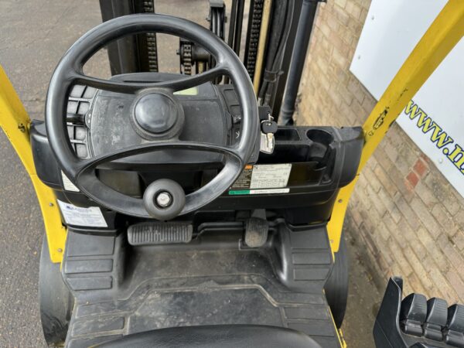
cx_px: 232
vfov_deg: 56.8
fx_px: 322
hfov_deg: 71.6
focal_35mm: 24
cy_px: 174
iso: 80
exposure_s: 1/1010
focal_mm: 6.76
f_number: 1.78
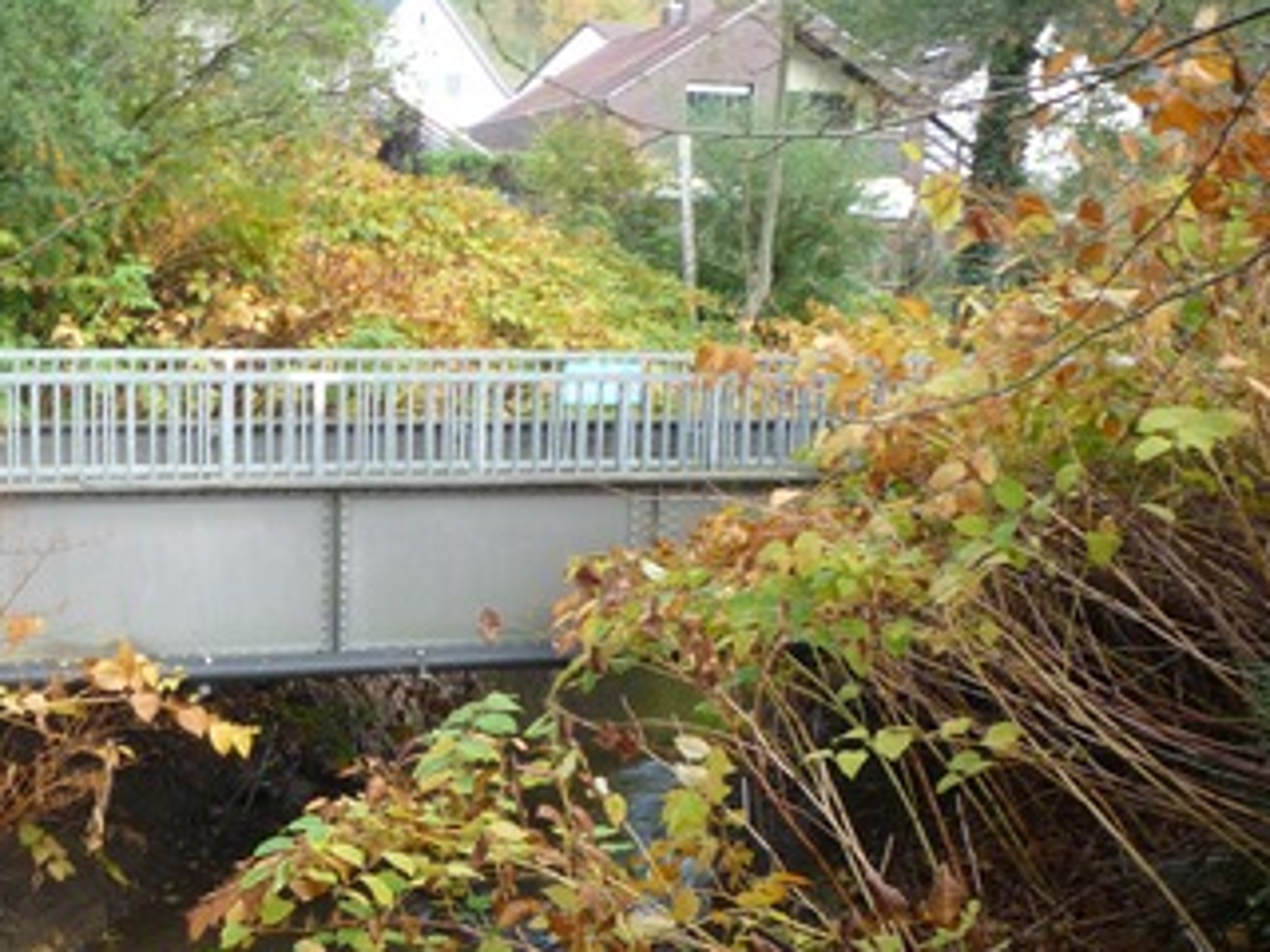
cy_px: 611
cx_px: 341
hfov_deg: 38.8
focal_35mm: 48
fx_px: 1761
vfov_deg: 30.1
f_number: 3.3
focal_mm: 5.2
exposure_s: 1/60
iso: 100
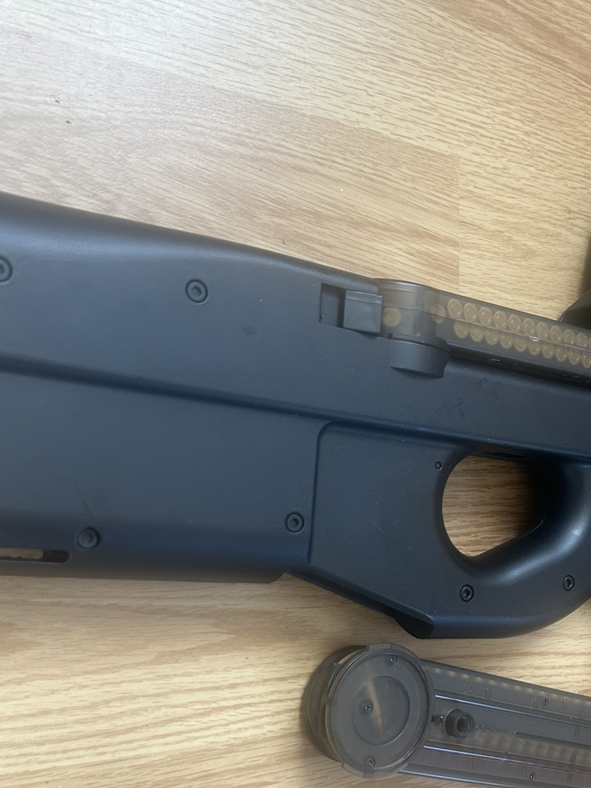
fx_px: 933
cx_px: 428
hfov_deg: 34.5
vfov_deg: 45.0
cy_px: 532
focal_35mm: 41
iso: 125
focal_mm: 5.7
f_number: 1.5
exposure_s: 1/121
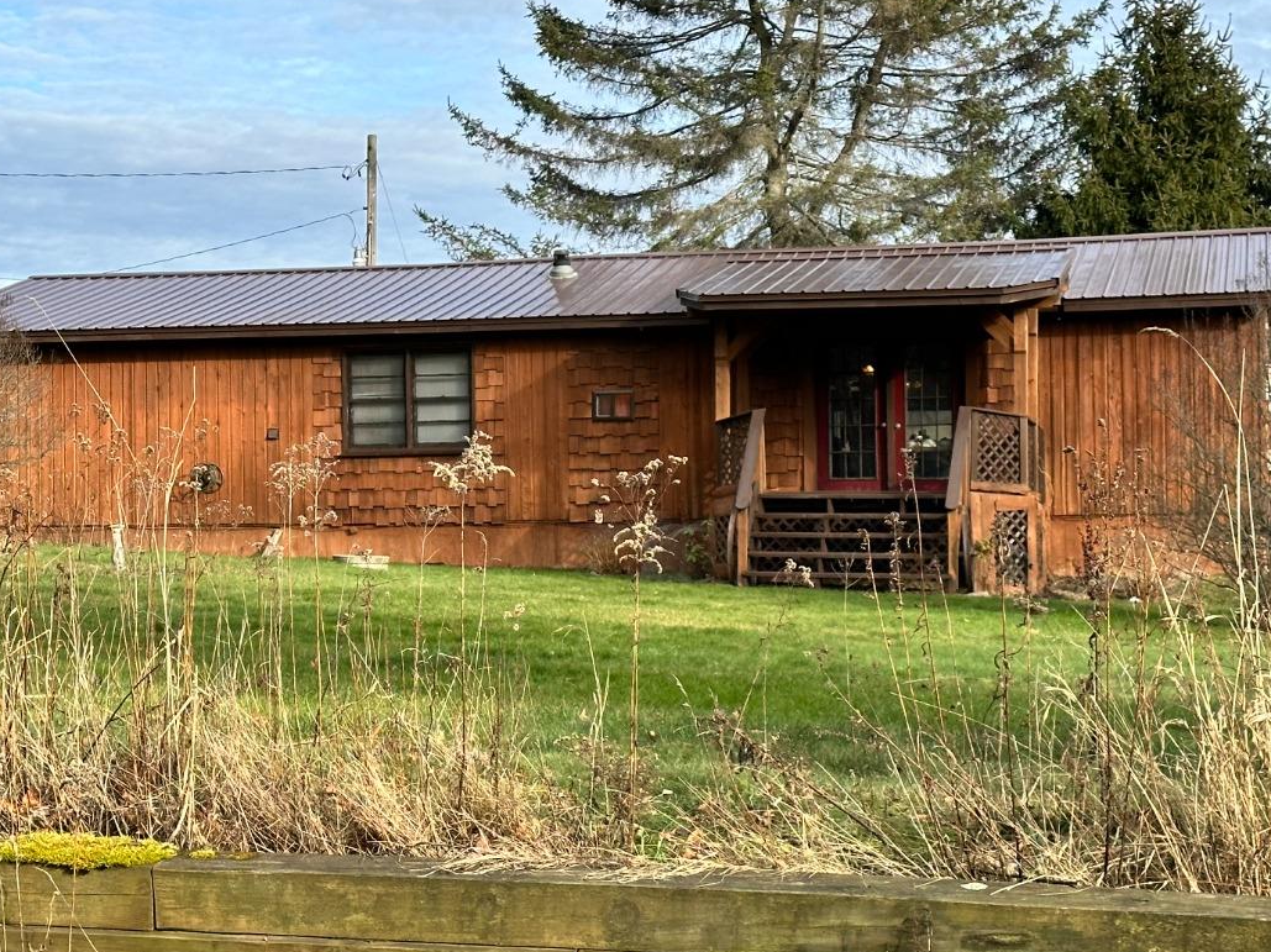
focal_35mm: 70
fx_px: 2569
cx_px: 618
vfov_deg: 21.0
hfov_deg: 27.8
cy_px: 519
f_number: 1.78
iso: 64
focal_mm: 6.86
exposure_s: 1/1305
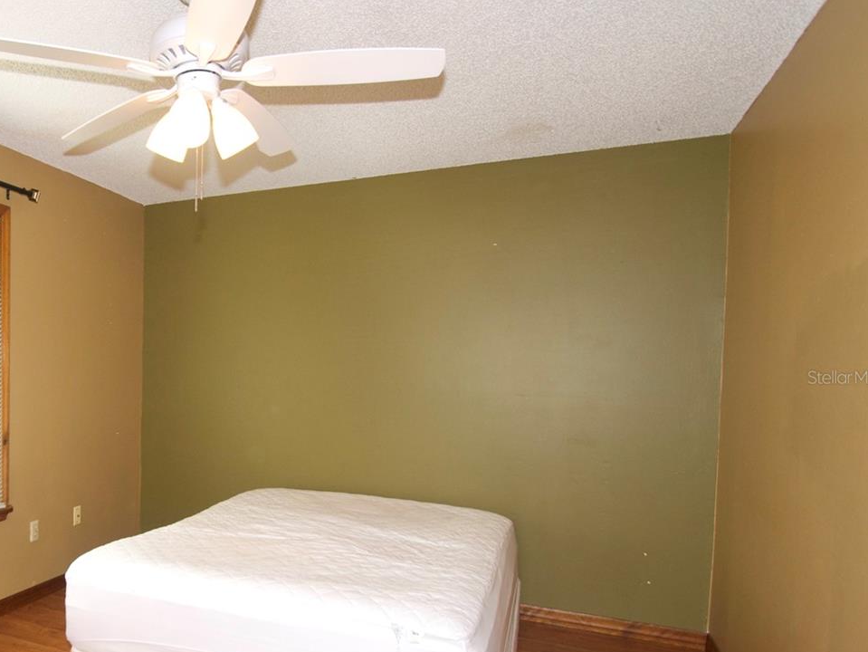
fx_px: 602
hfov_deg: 64.7
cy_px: 377
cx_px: 164
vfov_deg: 56.6
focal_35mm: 24
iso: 180
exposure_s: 1/125
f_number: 5.6
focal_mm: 10
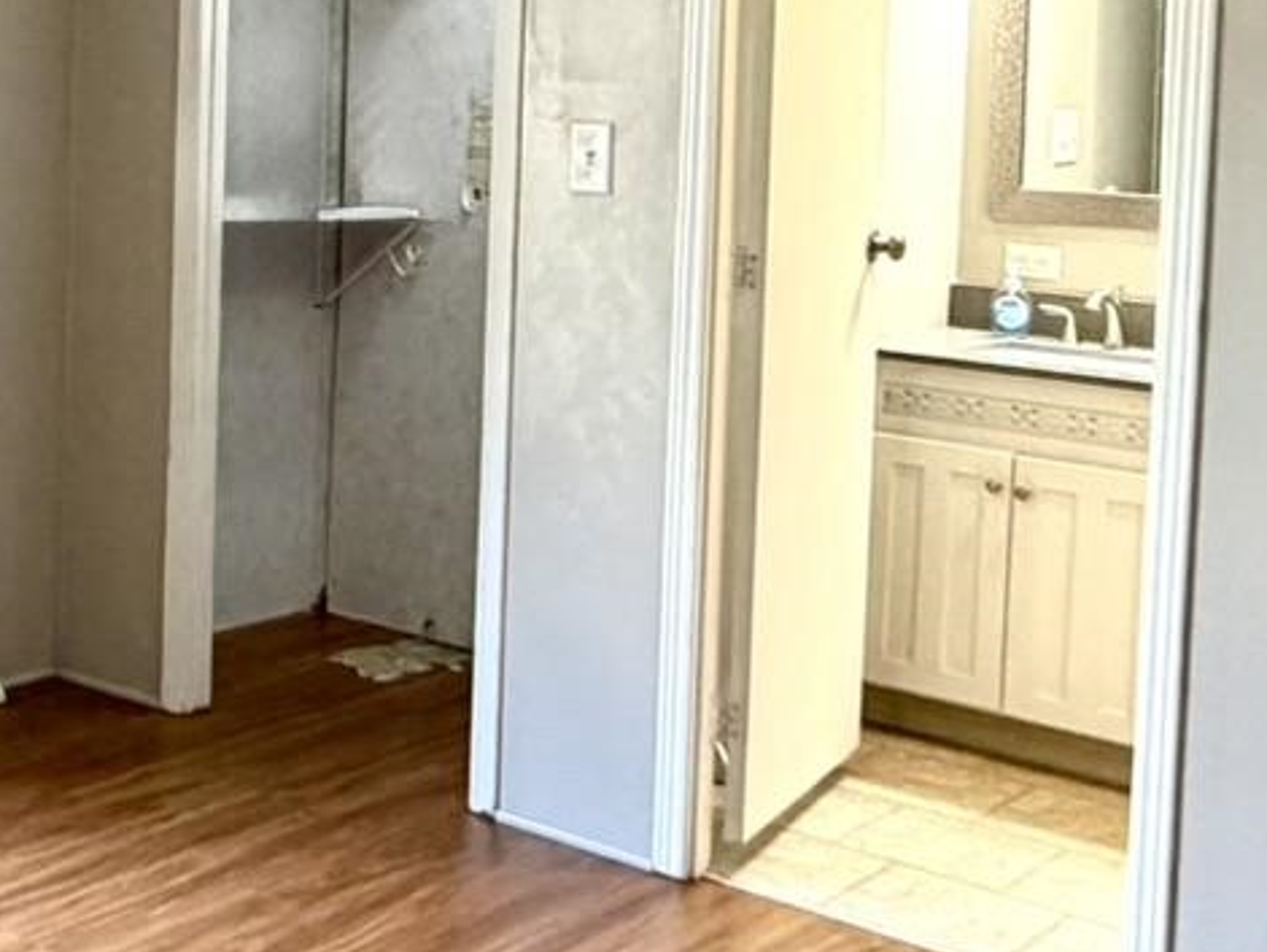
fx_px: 2234
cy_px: 159
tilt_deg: -2.4
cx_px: 40
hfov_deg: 29.8
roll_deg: -1.5
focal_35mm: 61
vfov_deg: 23.6
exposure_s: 1/60
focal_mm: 2.22
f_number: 2.2
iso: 250
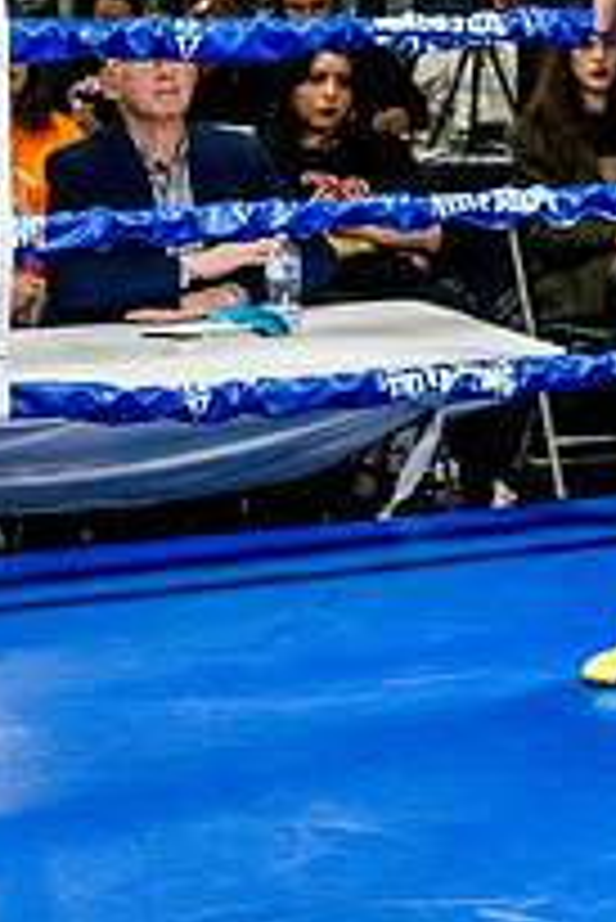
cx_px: 967
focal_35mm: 147
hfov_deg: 9.1
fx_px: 3766
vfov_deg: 13.9
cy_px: 254
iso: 5000
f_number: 2.8
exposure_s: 1/800
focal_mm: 35
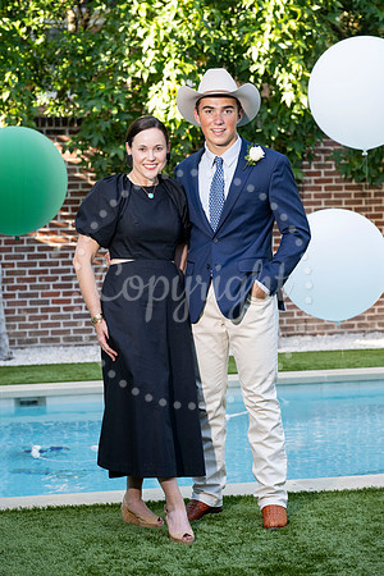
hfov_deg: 14.6
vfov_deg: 21.7
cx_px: 192
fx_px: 1504
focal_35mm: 94
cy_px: 288
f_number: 5
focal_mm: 94
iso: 400
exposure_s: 1/200
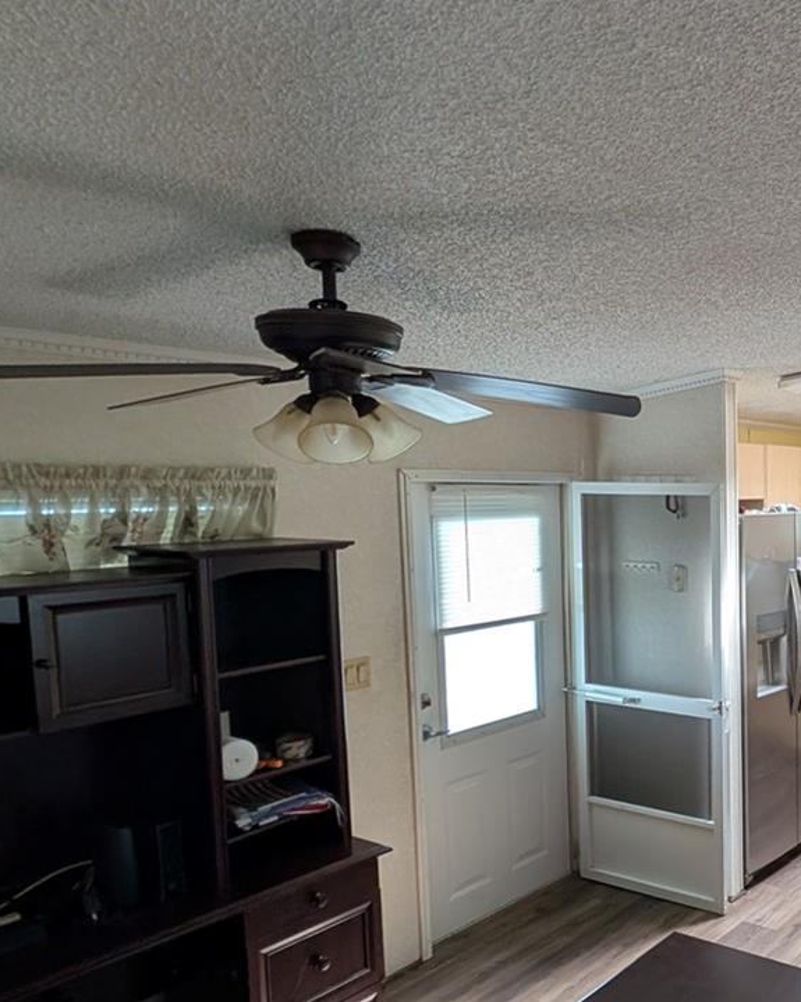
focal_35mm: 26
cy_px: 569
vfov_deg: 65.8
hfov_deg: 43.8
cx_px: 858
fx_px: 771
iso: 102
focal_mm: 2.02
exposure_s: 1/72
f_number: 1.7
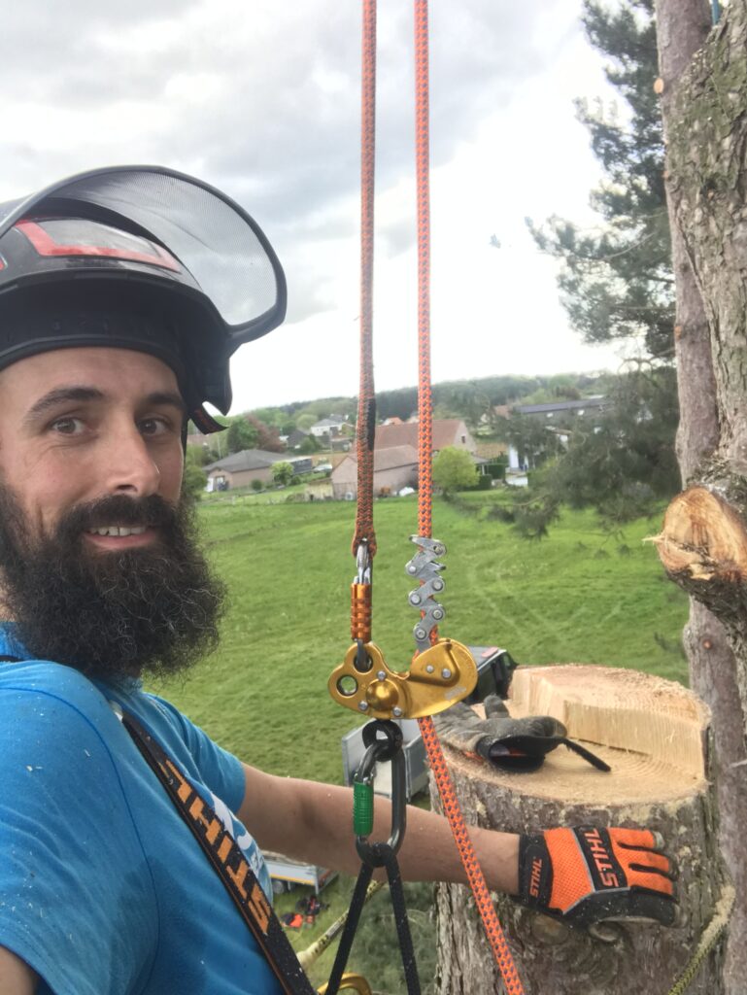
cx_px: 374
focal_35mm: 32
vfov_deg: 56.8
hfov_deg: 44.2
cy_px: 498
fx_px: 920
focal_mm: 2.87
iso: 25
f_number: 2.2
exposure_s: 1/107
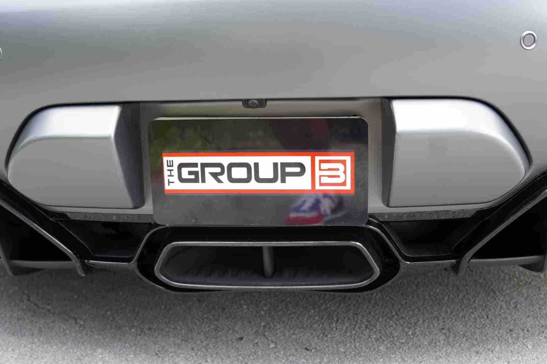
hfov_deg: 43.6
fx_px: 684
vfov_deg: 29.9
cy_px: 182
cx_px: 274
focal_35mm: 45
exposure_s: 1/60
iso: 125
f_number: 4
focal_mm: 30
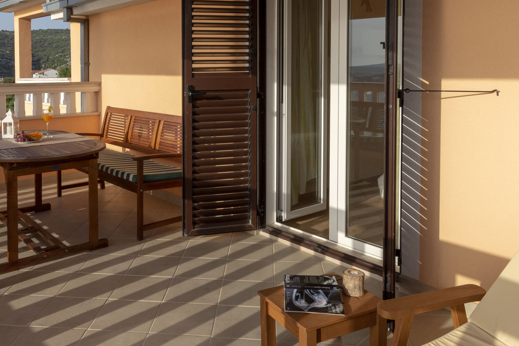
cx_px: 208
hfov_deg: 59.8
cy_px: 122
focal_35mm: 31
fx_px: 447
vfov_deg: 41.9
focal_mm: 10
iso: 250
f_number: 8
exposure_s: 1/320
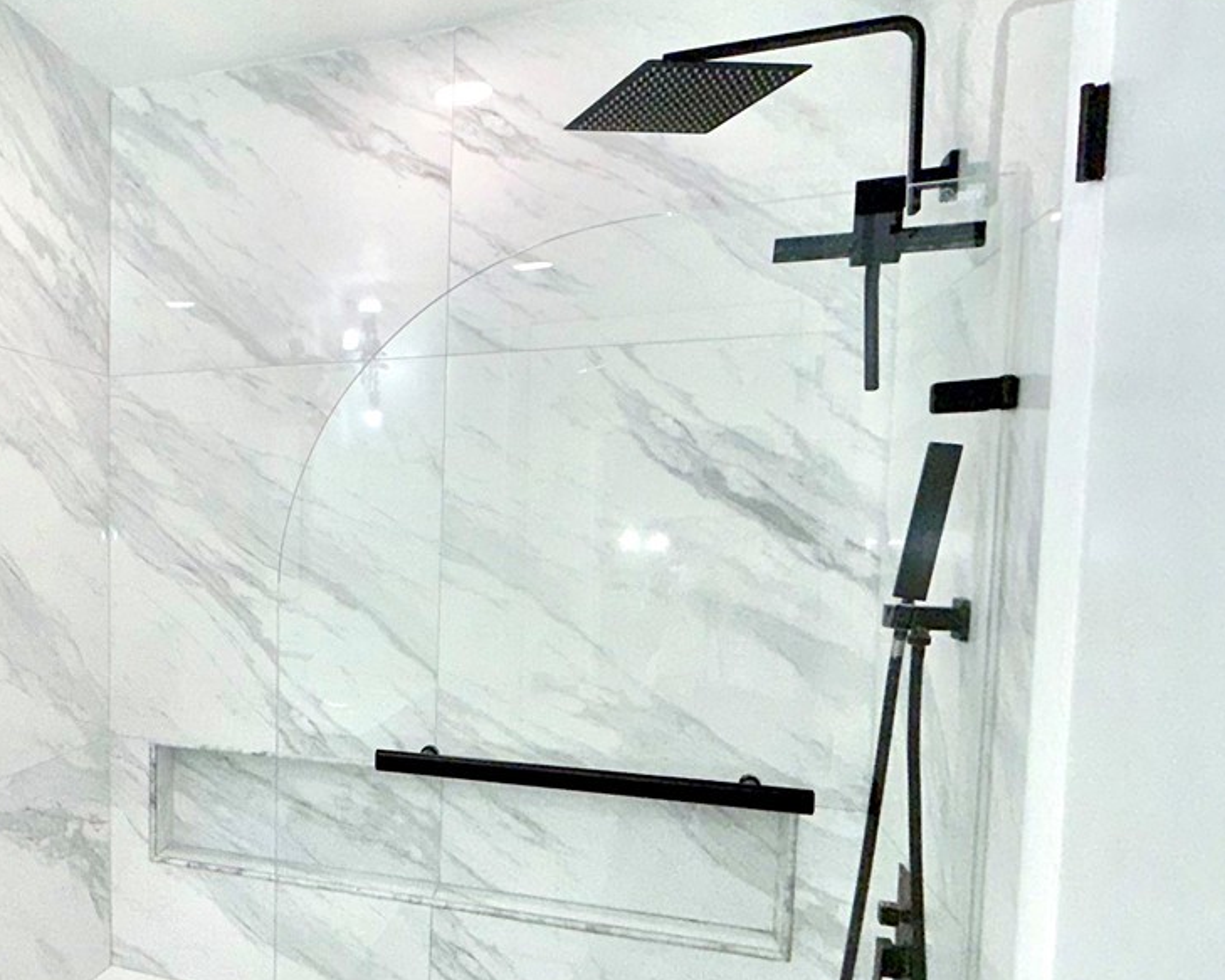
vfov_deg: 48.1
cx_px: 116
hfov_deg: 51.6
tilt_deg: -4.8
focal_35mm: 30
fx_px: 1088
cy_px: 609
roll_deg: -0.2
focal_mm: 2.22
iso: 16
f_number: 2.2
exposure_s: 1/224
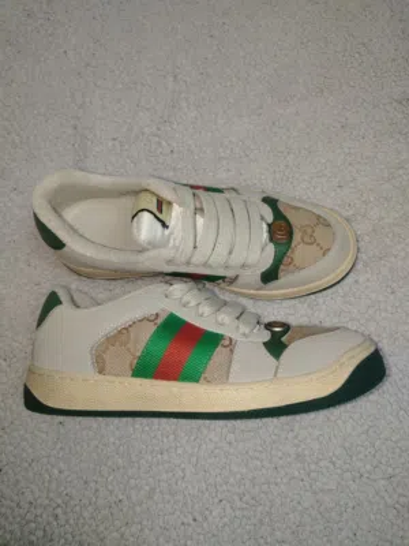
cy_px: 273
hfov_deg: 56.8
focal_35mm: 24
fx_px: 378
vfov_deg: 71.6
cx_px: 204
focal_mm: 5.25
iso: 841
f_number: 1.75
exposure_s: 1/33.3
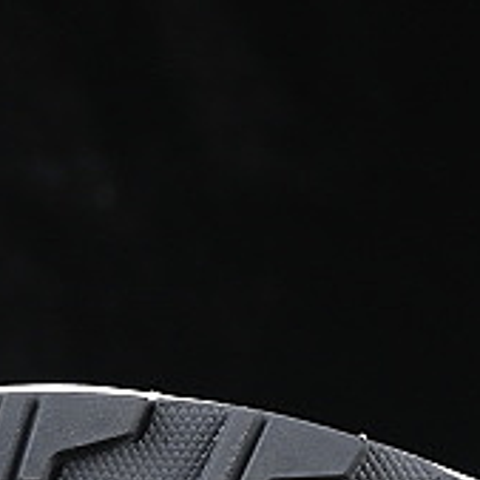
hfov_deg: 4.3
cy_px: 579
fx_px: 6385
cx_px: 412
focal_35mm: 407
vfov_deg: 4.3
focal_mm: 50
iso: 160
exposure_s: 1/80
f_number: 7.1
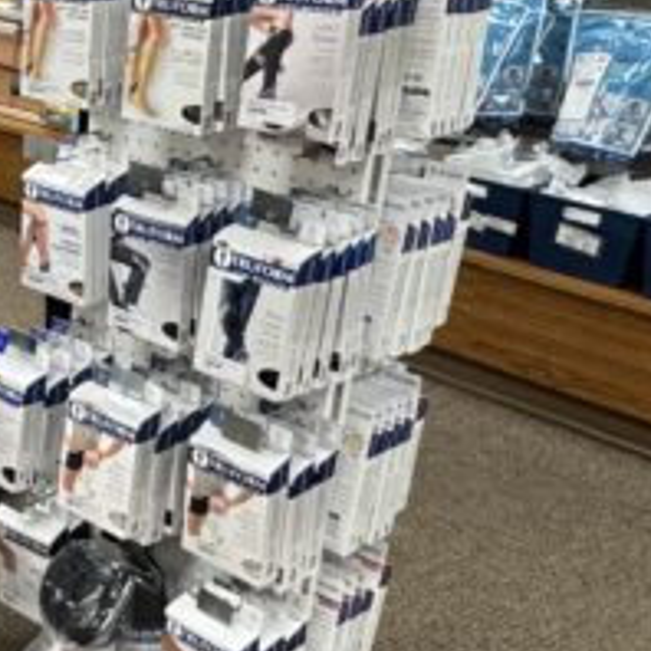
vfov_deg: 26.9
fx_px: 1362
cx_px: -286
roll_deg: +0.9
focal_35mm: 64
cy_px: 319
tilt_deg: -21.5
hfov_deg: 22.7
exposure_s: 1/60
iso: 160
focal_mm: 2.22
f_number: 2.2
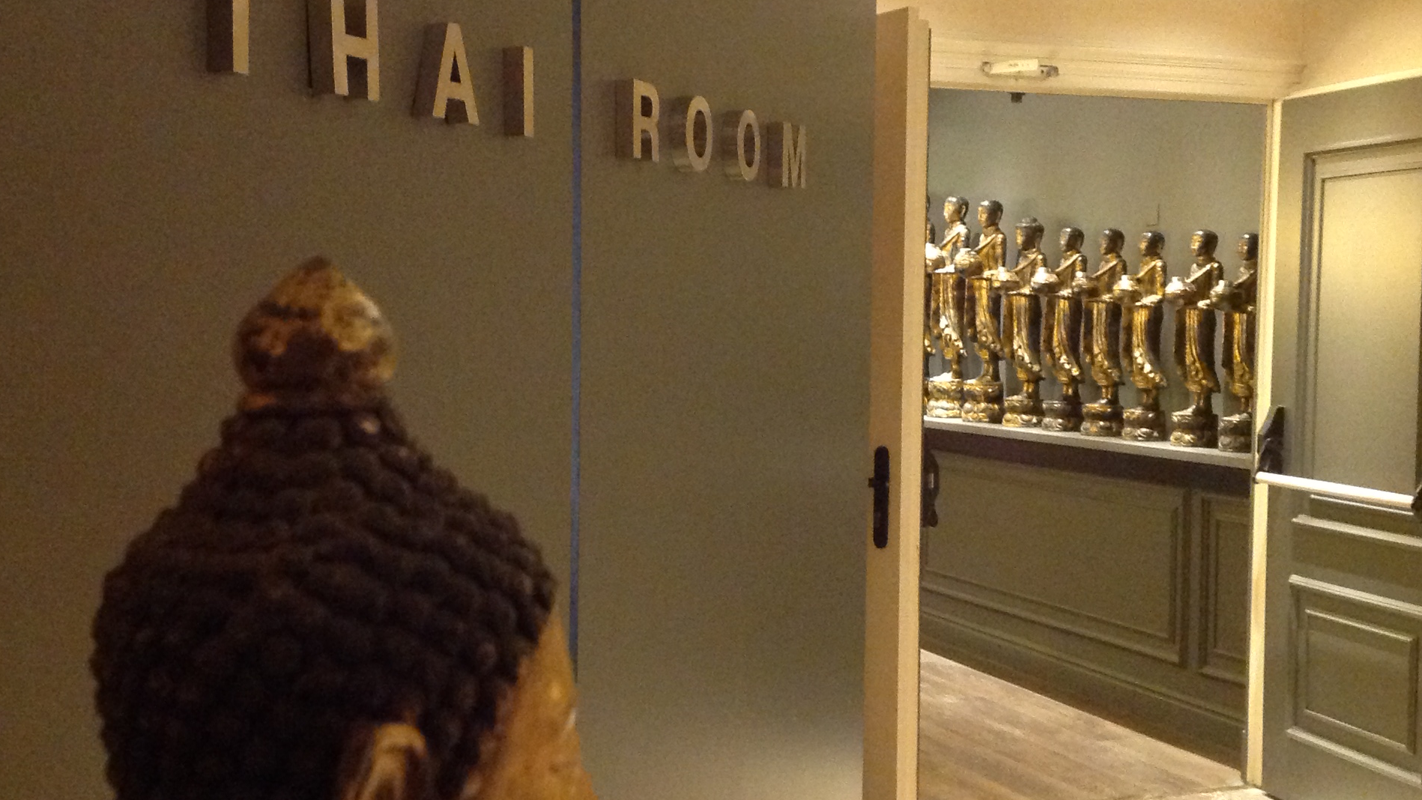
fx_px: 1961
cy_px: 412
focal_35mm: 52
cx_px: 707
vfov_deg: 23.1
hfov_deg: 39.9
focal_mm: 4.28
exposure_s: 1/15
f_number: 2.4
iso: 640
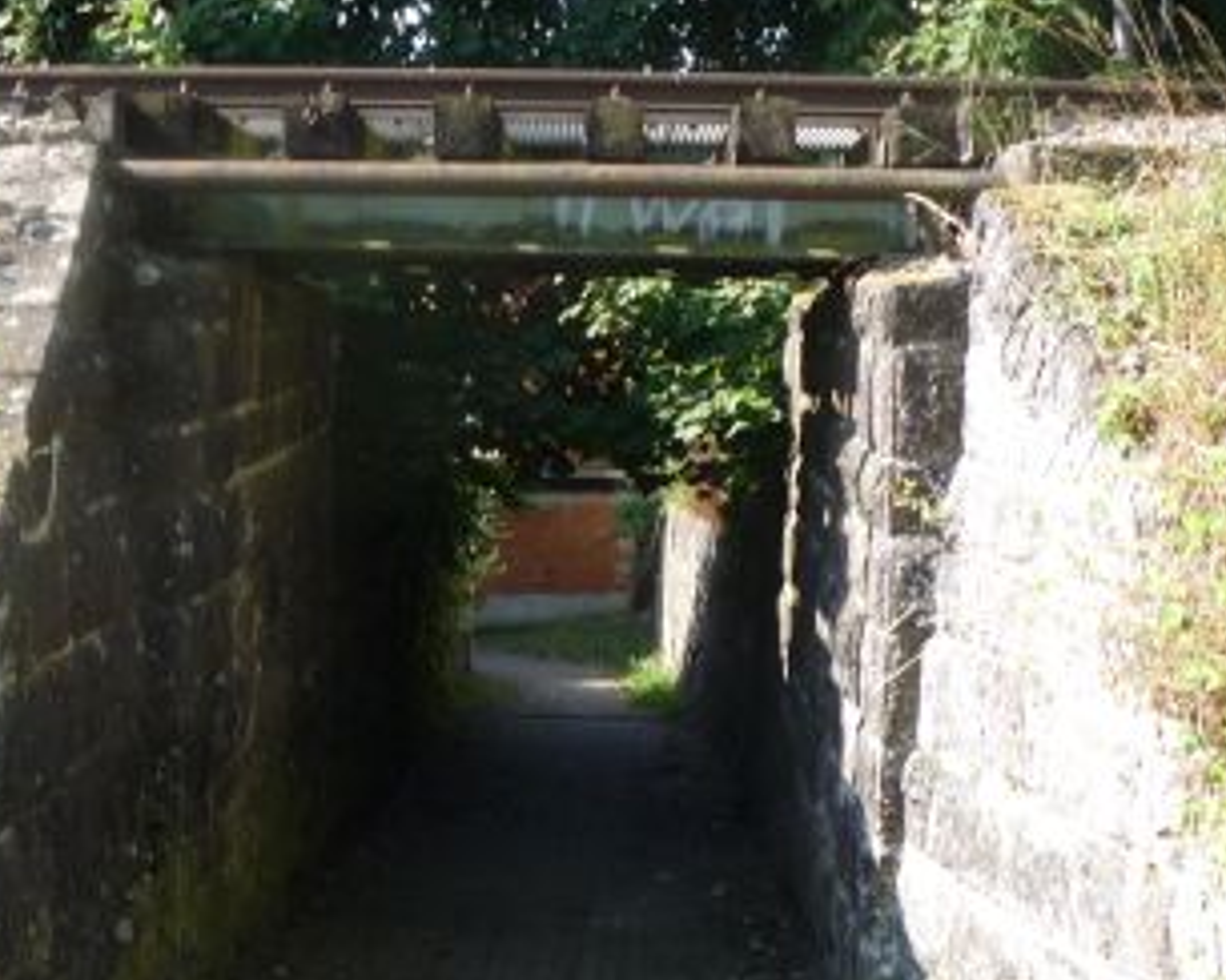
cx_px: 390
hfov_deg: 29.8
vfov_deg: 24.2
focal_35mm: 63
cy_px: 494
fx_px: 2286
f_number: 4
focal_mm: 5.2
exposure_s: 1/160
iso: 100
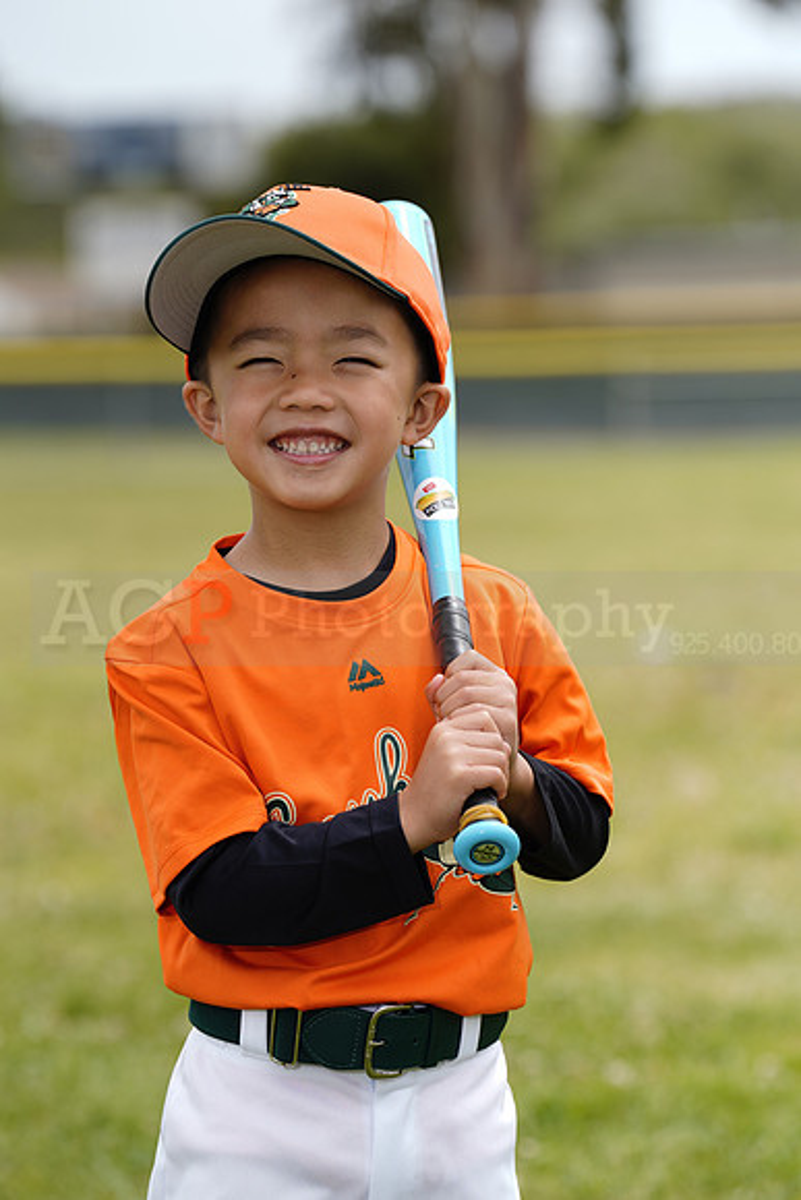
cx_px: 400
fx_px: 6370
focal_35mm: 191
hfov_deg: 7.2
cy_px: 600
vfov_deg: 10.8
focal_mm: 191
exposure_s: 1/250
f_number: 5.6
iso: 50
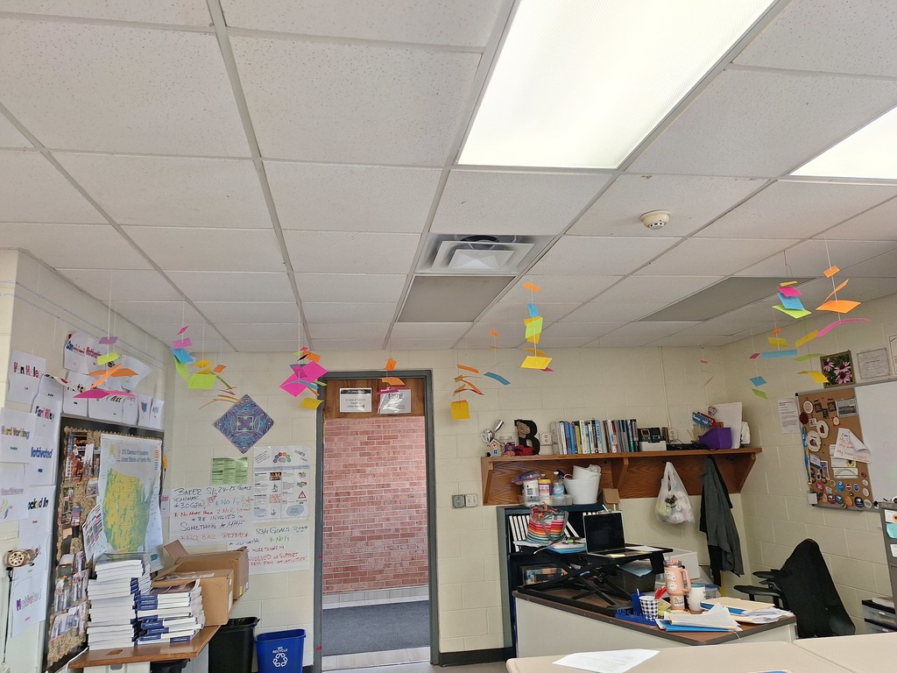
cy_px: 336
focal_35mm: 23
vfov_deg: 58.9
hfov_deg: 73.9
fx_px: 596
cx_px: 448
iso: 80
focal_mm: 5.54
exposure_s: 1/120
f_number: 1.8
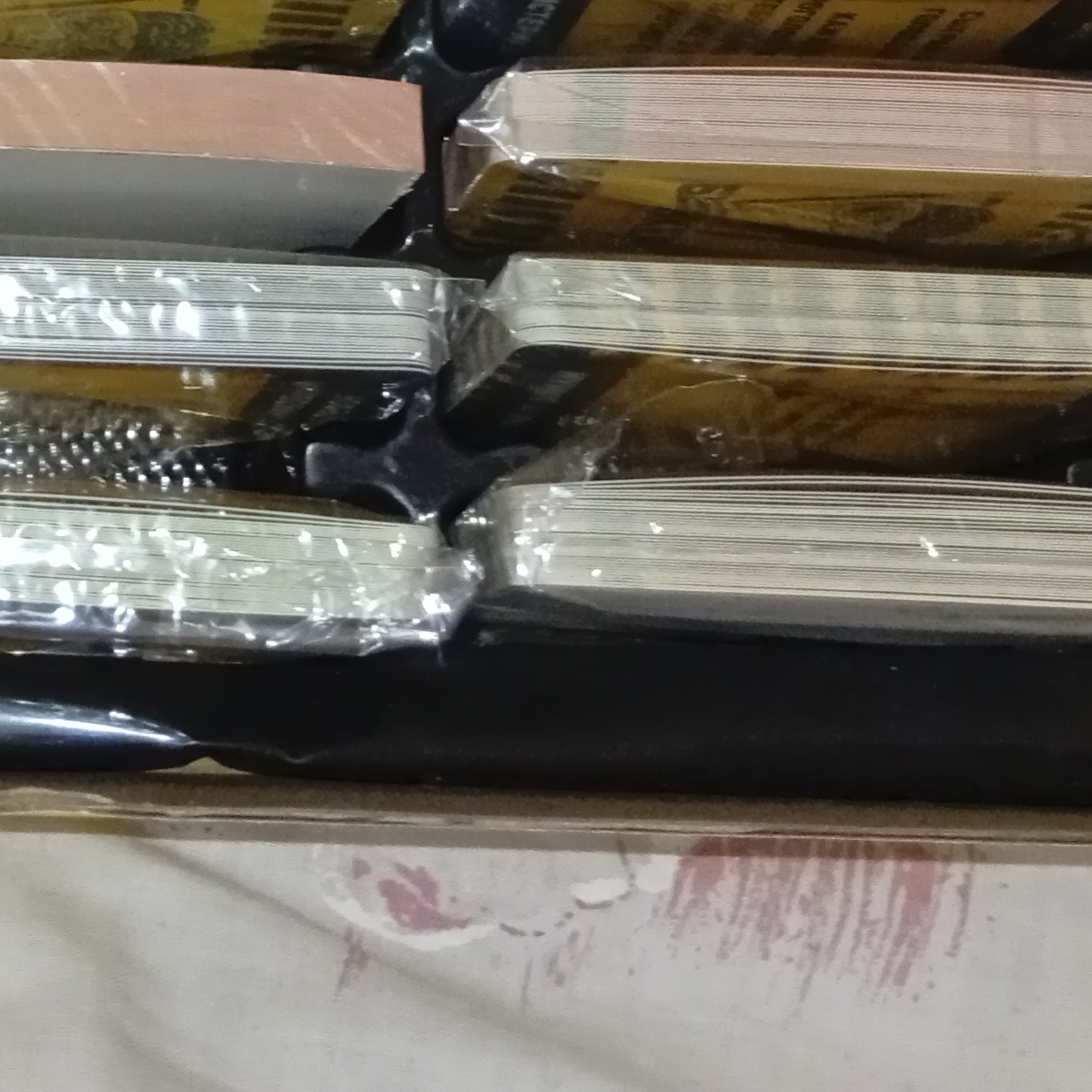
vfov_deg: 21.3
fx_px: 2820
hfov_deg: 20.8
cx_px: -119
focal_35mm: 79
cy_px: 56
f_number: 1.8
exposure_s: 1/33.3
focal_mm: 3.84
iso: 470
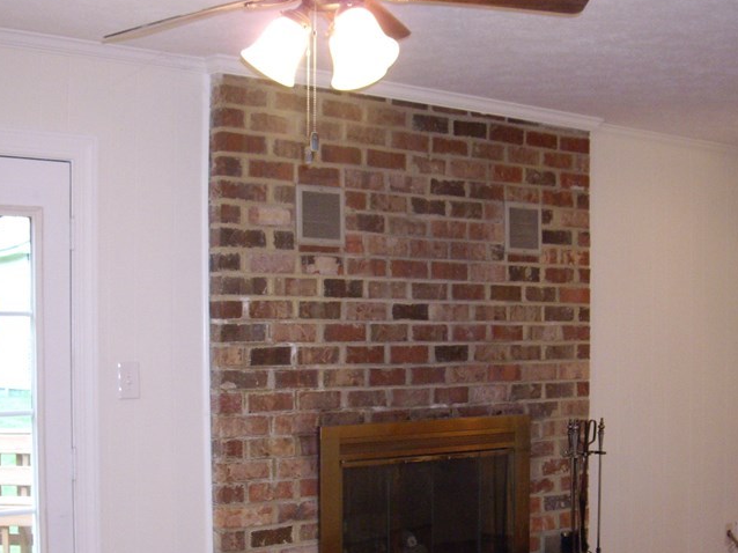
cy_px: 390
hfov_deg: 31.6
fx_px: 1300
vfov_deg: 23.8
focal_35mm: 61
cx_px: 430
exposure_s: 1/40
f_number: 2.8
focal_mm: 7.9
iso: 400
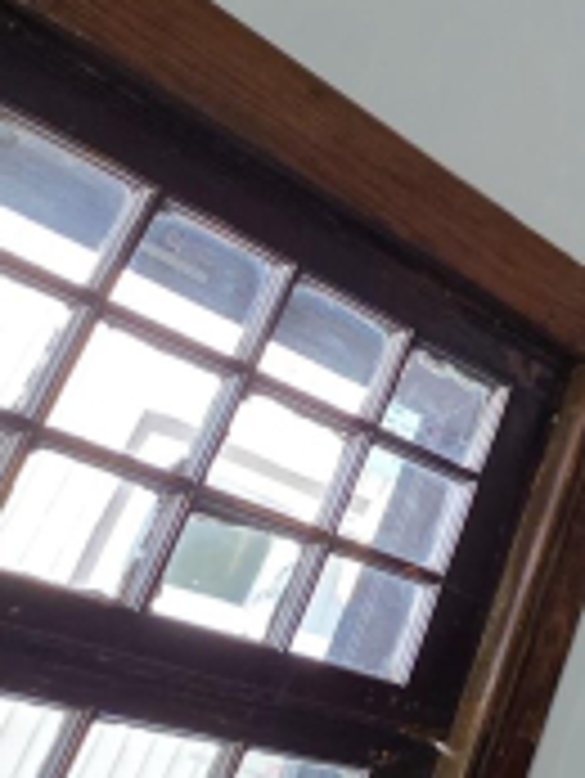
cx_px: 1044
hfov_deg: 20.7
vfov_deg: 38.2
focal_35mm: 50
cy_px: 385
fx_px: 1125
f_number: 1.9
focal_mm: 2.2
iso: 320
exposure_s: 1/60
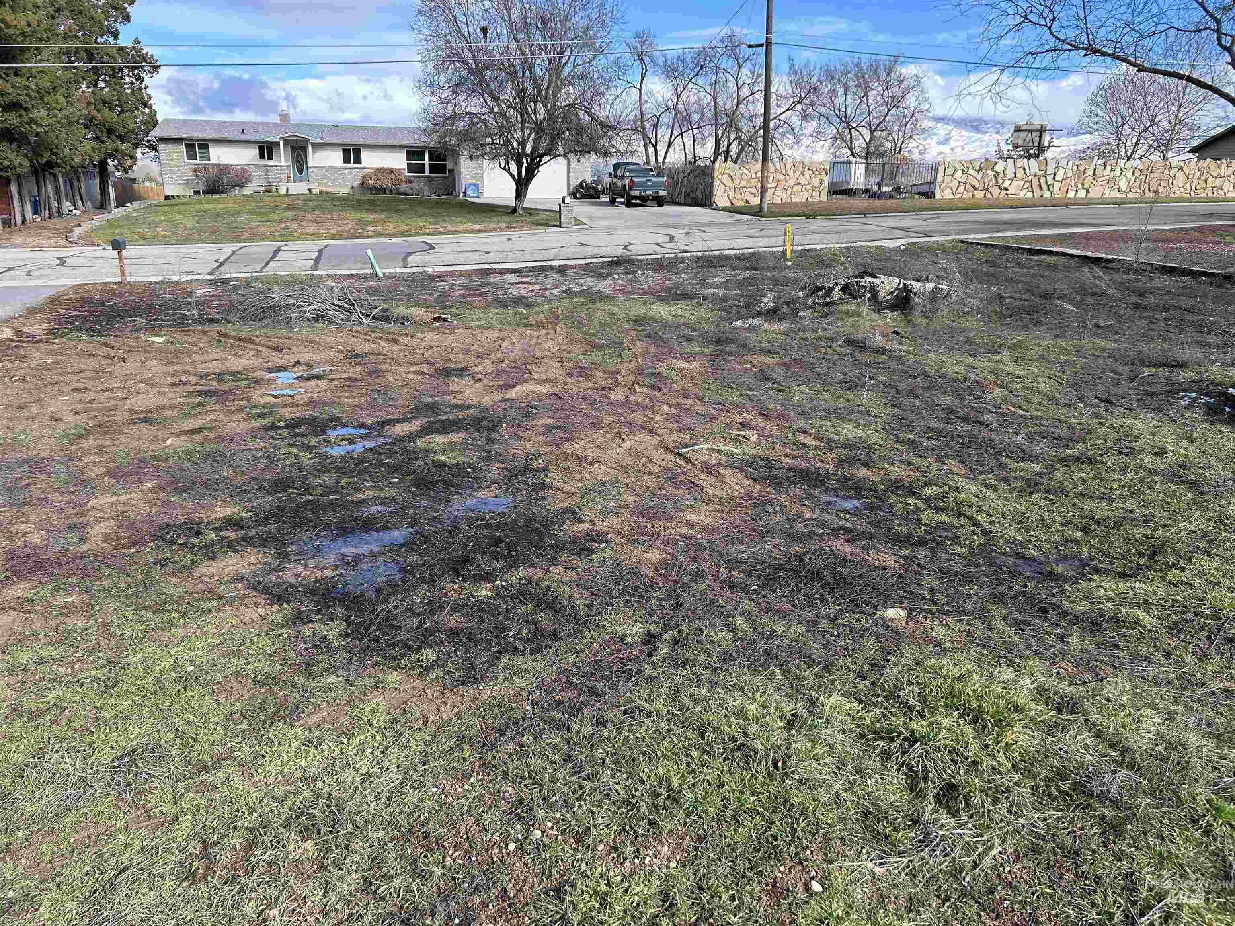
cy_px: 463
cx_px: 618
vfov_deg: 53.1
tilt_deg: -15.8
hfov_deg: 67.3
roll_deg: +0.0
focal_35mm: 26
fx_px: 928
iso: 50
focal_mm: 5.7
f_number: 1.5
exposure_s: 1/1553
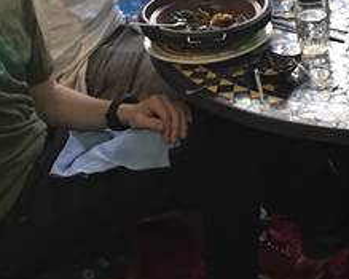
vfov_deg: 16.3
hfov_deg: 20.4
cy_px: -70
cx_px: 367
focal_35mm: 90
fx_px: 929
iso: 80
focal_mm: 3.99
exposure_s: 1/6
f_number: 1.8
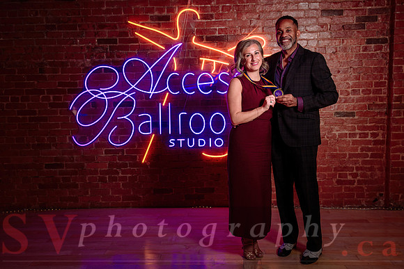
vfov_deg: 33.7
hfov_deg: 48.9
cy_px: 141
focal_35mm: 40
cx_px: 202
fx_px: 445
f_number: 3.2
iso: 500
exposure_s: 1/200
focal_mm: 36
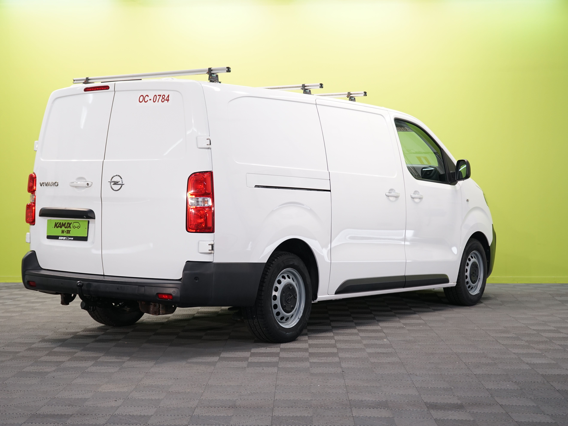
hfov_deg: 32.2
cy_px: 212
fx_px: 985
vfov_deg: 24.4
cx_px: 257
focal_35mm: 60
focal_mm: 55
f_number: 6.3
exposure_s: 1/25
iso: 500
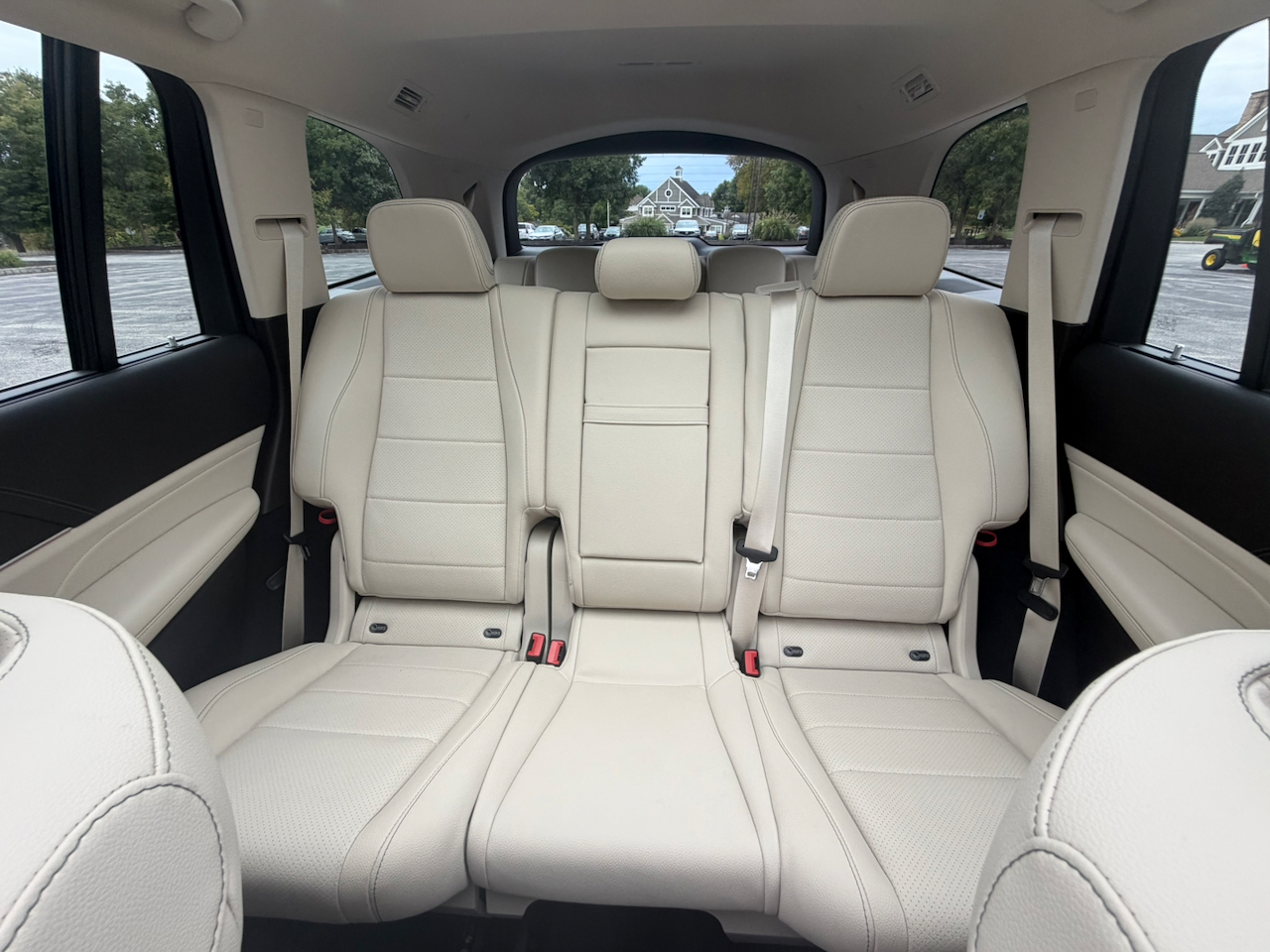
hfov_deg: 102.1
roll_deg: -1.4
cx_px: 635
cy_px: 476
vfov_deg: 85.7
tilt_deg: -27.7
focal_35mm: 14
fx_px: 514
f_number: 2.2
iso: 80
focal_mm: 2.22
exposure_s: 1/121
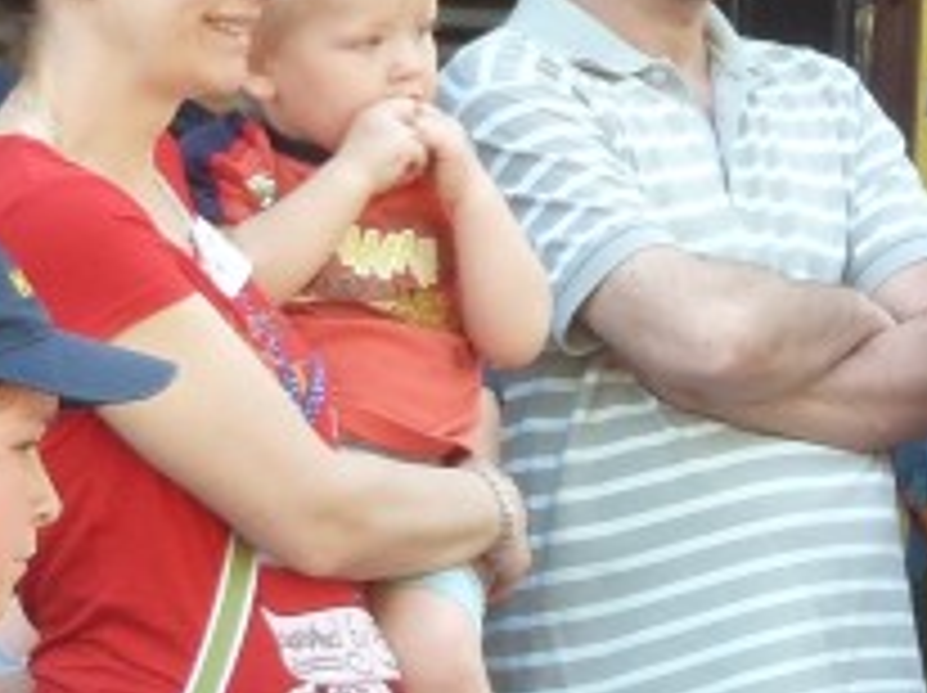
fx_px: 13856
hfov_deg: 3.8
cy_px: 1449
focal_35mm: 518
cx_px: -657
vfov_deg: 2.8
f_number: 4.3
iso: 125
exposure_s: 1/40
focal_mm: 17
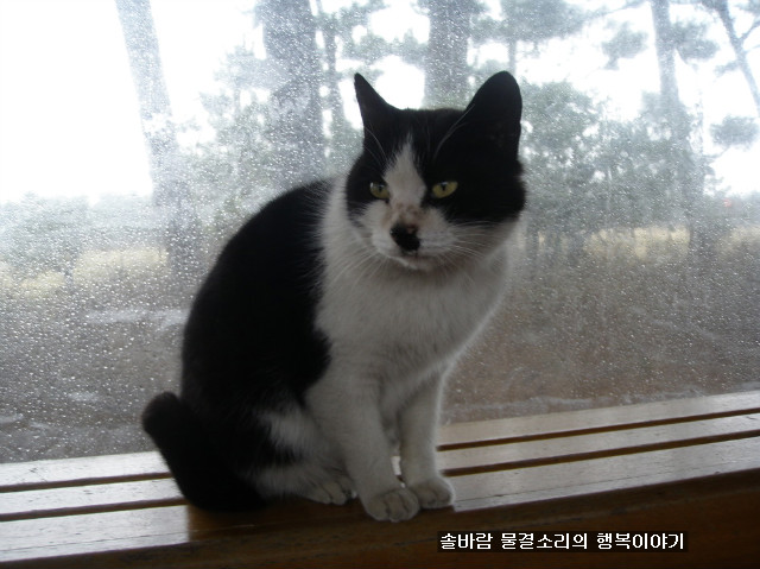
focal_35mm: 38
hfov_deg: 49.0
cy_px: 284
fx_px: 834
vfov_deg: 37.7
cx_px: 380
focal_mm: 6.7
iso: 80
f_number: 3.5
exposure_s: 1/30
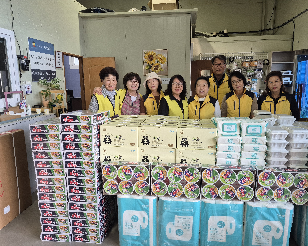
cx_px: 165
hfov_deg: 70.2
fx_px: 219
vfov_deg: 58.8
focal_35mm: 24
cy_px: 123
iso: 160
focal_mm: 5.4
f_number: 1.8
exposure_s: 1/180
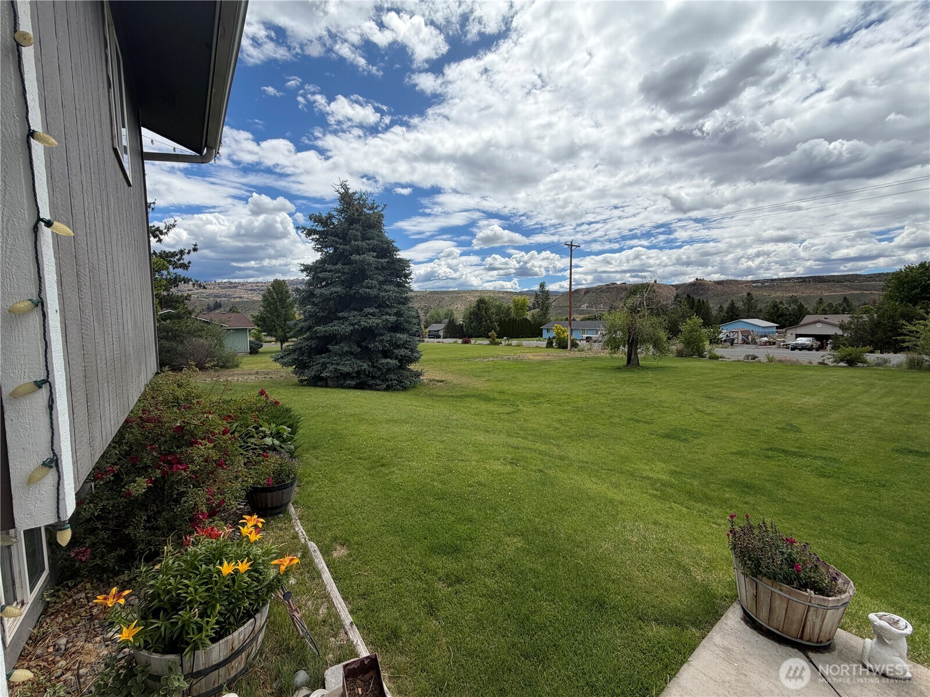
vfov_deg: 85.7
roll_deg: +1.0
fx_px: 376
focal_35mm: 14
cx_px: 465
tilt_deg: -3.5
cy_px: 348
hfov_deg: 102.1
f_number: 2.2
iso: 20
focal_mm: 2.22
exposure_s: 1/1431
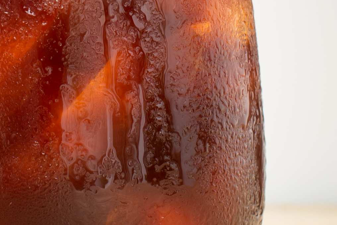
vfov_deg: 4.6
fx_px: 2772
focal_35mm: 296
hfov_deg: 6.9
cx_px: 69
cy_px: -185
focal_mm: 50
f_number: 8
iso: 100
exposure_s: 1/8
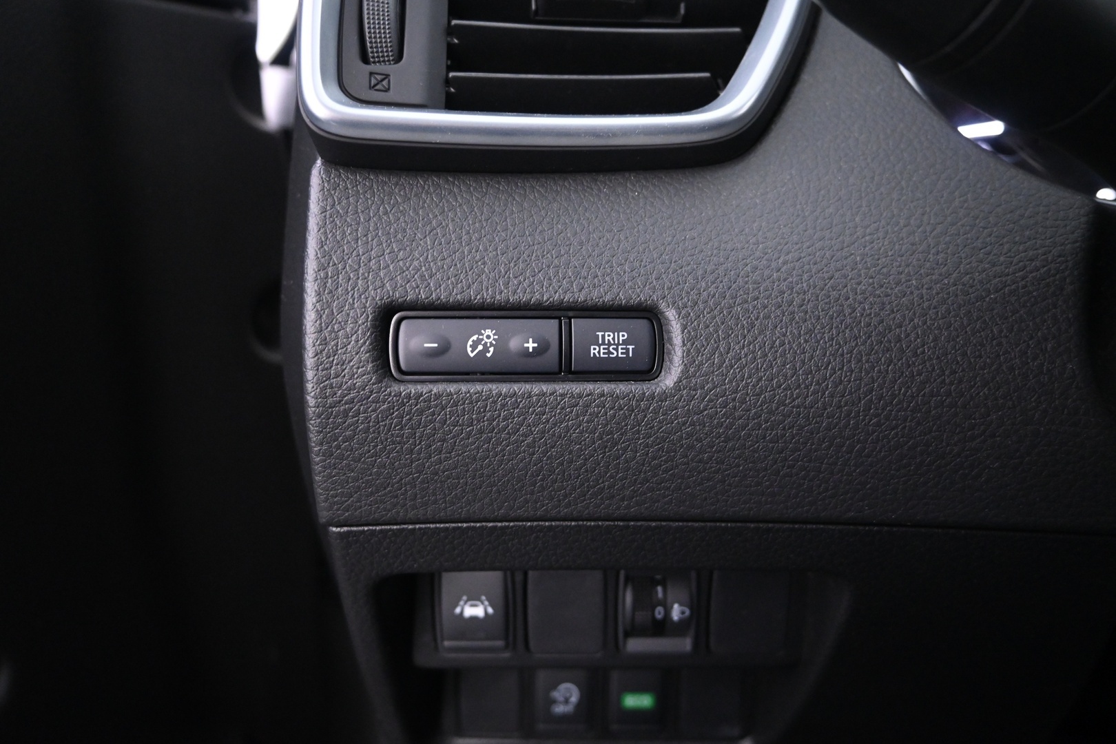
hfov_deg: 70.4
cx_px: 558
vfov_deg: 50.4
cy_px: 372
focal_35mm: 26
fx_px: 790
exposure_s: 1/15
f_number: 3.5
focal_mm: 17
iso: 3200
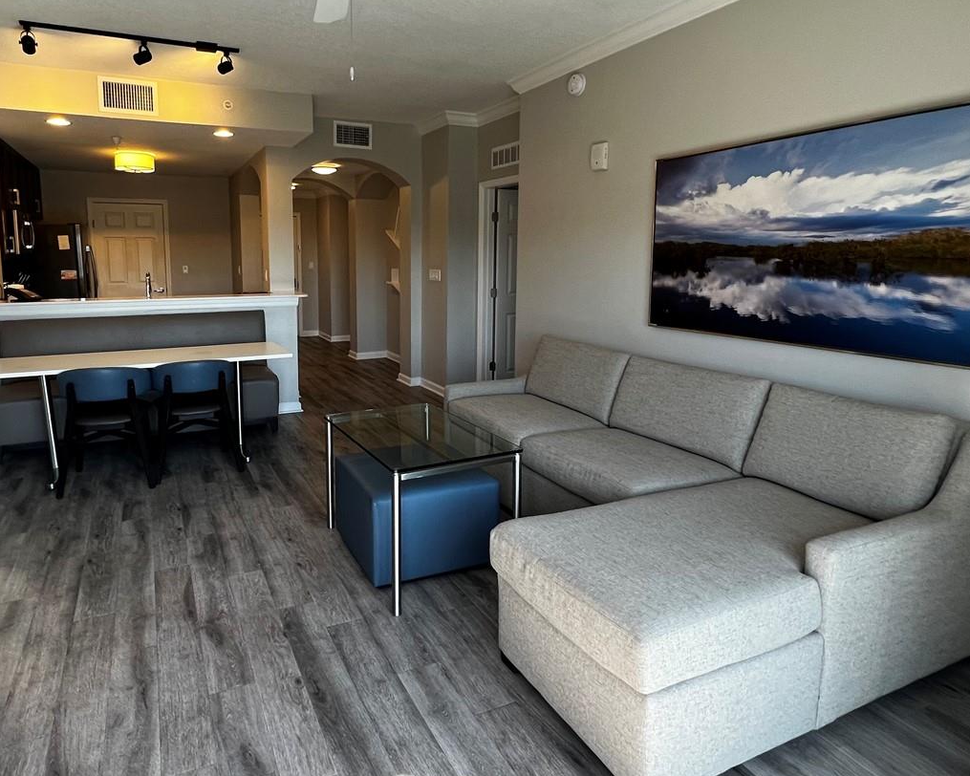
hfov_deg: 79.8
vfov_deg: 67.8
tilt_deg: -8.5
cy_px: 334
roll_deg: -0.3
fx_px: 574
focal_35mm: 20
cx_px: 411
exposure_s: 1/120
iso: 160
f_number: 1.8
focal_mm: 1.57
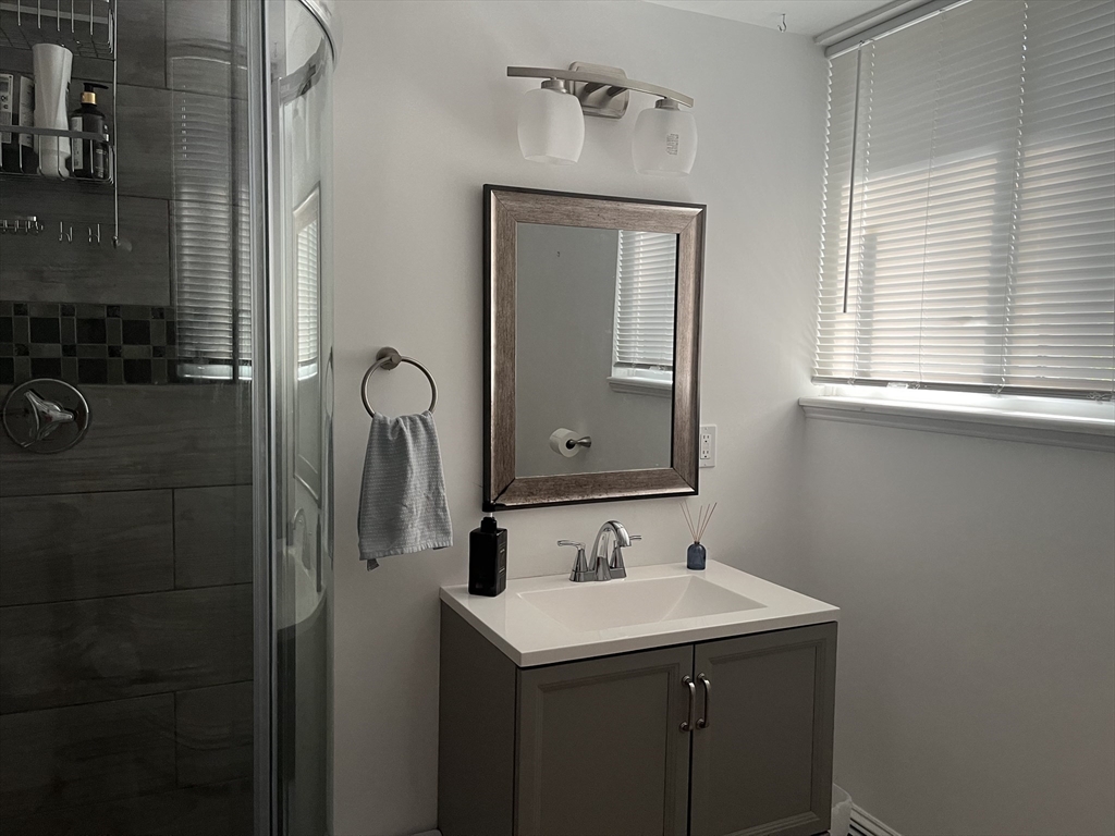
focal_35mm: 26
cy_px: 418
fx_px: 837
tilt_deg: -3.8
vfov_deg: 53.1
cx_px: 558
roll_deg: -0.6
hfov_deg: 67.3
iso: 160
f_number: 1.6
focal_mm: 5.1
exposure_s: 1/60
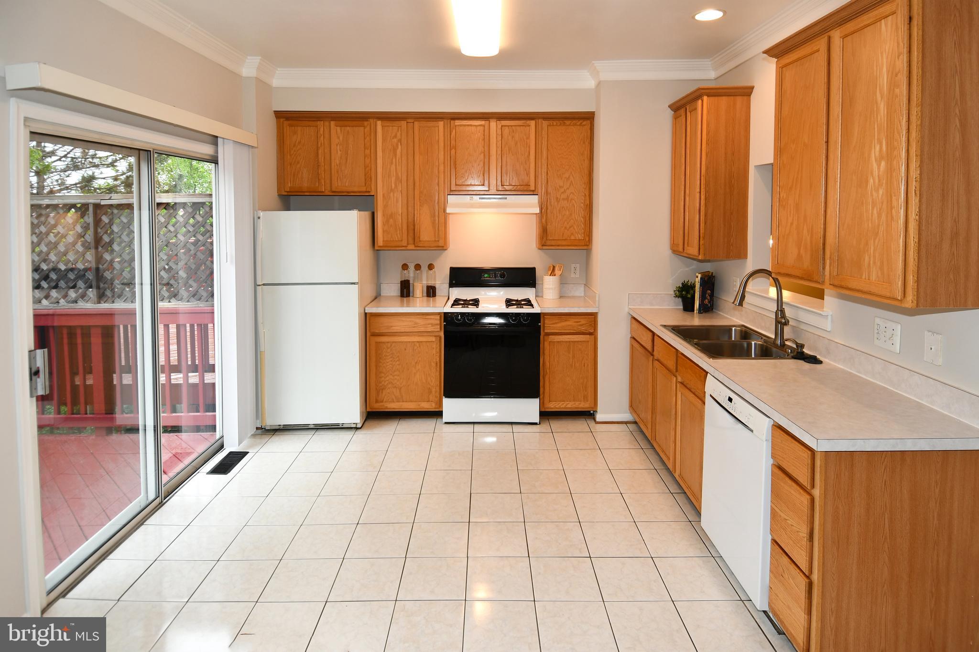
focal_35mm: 18
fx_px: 489
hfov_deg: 90.0
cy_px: 326
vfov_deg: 67.4
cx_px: 490
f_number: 4.5
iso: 200
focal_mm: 12
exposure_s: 1/80
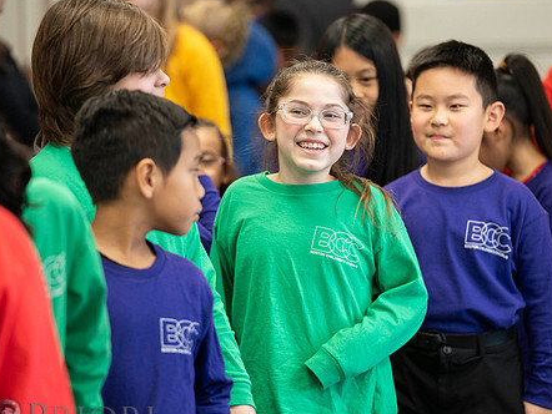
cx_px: 310
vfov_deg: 8.5
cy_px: 228
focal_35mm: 174
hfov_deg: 11.4
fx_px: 2776
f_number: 2.8
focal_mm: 138
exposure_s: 1/200
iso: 2500
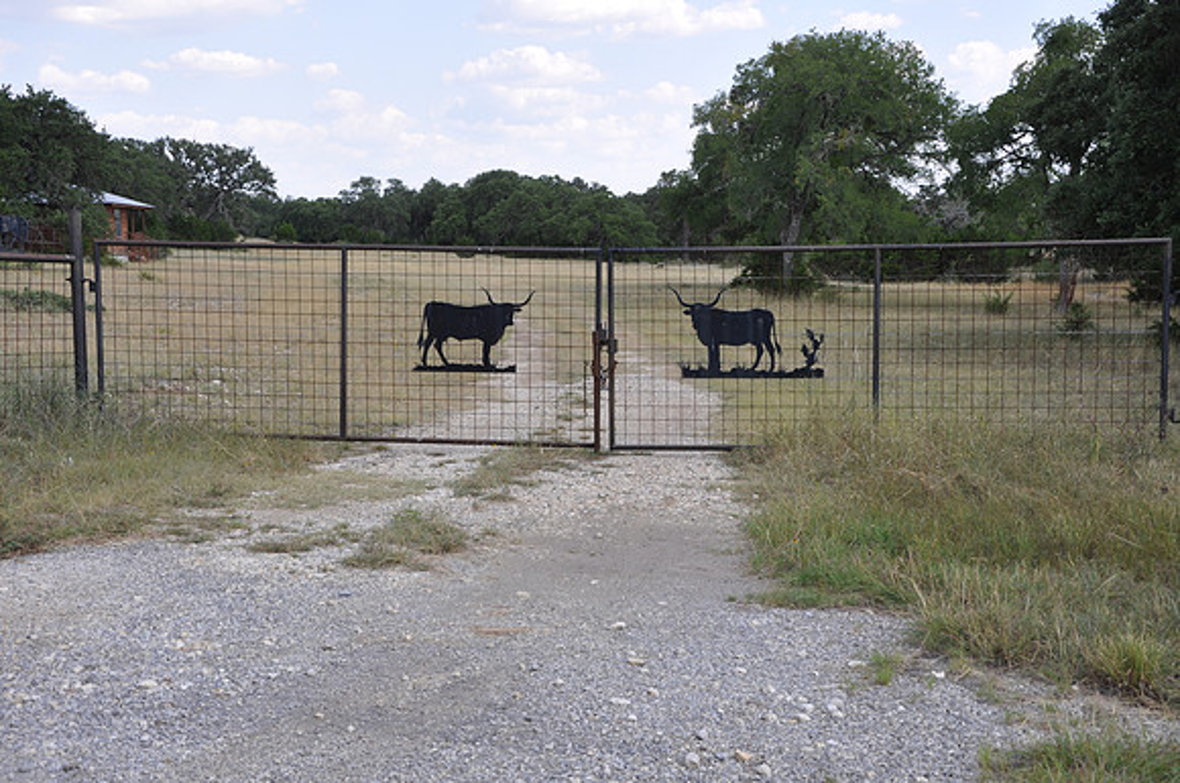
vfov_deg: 28.0
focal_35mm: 48
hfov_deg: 41.2
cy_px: 392
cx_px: 590
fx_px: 1571
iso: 200
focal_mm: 32
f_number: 8
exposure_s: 1/80
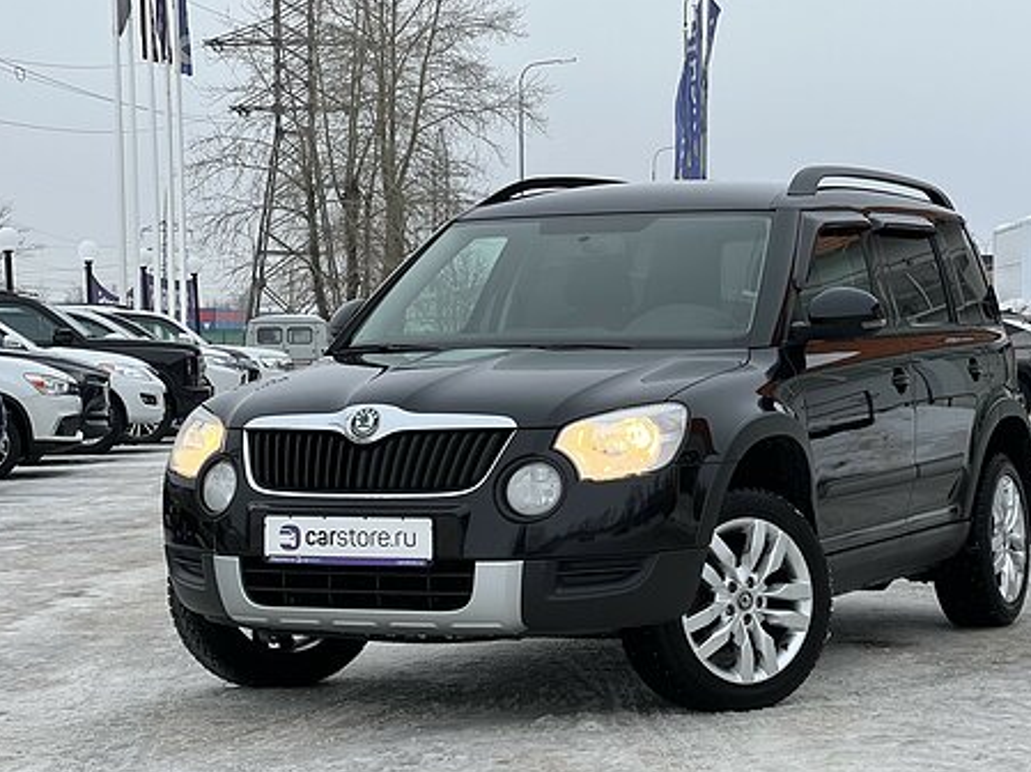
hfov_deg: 20.9
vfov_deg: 15.7
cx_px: 608
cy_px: 388
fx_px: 2797
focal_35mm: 94
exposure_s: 1/121
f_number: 2.8
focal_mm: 9
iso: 32
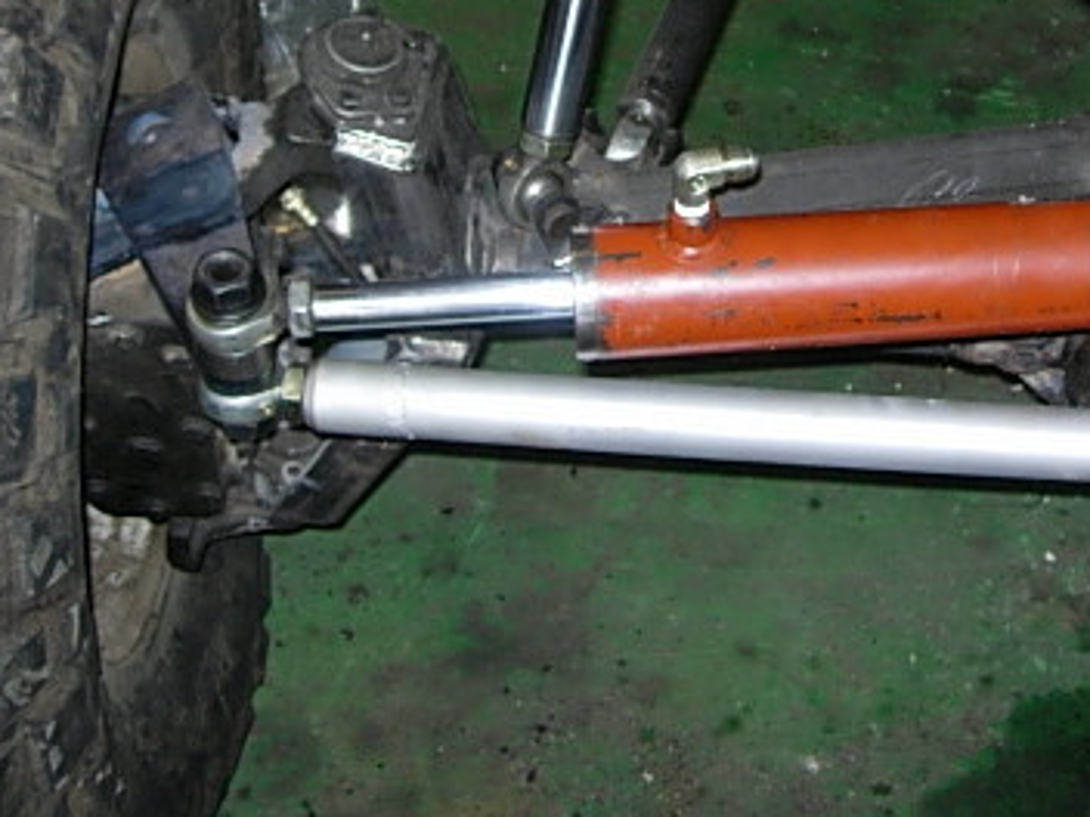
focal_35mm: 69
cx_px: 703
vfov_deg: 20.9
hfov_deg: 28.0
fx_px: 2173
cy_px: 77
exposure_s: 1/64
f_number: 2.8
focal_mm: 7.8
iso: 79
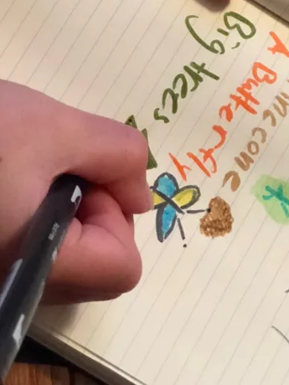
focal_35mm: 127
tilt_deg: -71.0
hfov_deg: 11.6
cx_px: 244
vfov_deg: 15.1
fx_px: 1414
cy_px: -43
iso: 1000
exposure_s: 1/60
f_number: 2.8
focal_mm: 6.6
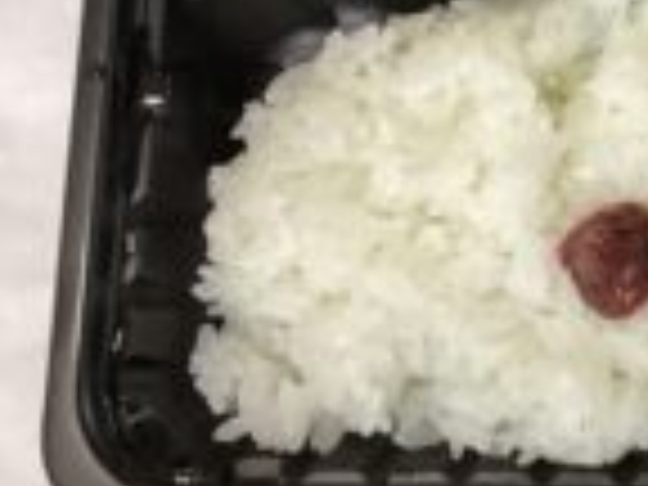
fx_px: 1516
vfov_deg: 18.1
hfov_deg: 21.8
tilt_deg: -81.9
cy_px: 128
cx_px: 835
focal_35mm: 81
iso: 250
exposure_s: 1/60
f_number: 2.4
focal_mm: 3.3
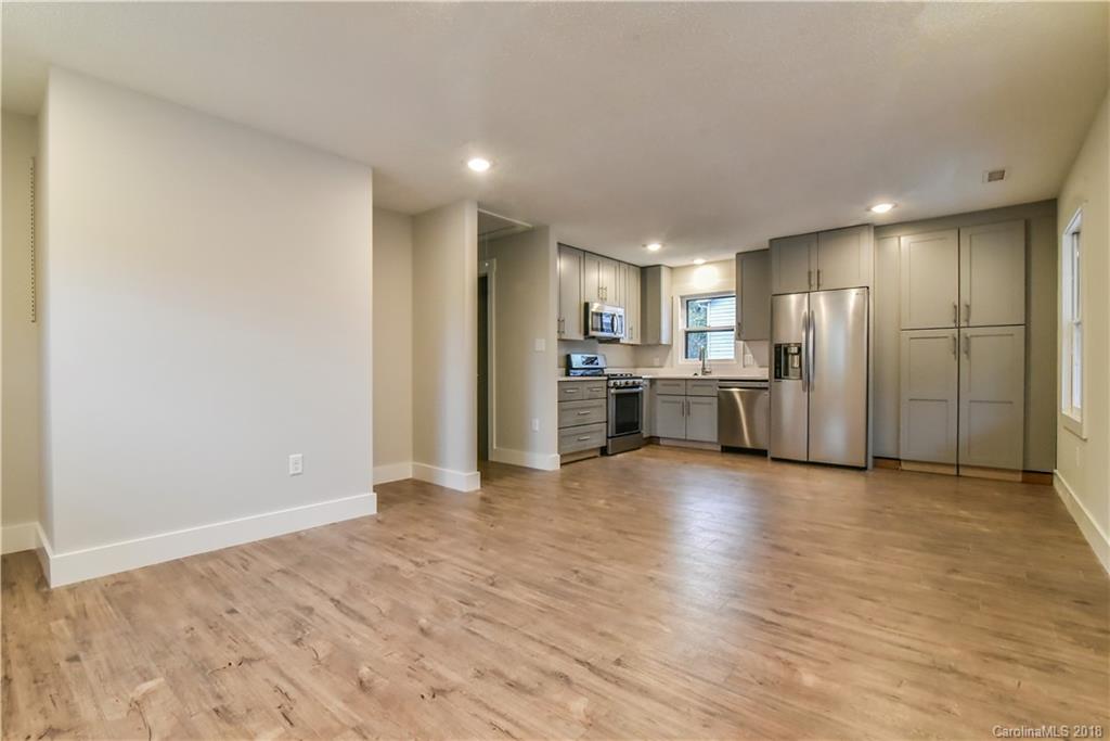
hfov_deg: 96.7
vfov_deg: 73.8
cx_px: 555
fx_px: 493
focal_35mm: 16
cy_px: 370
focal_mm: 16
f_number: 11
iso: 4000
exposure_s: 1/100
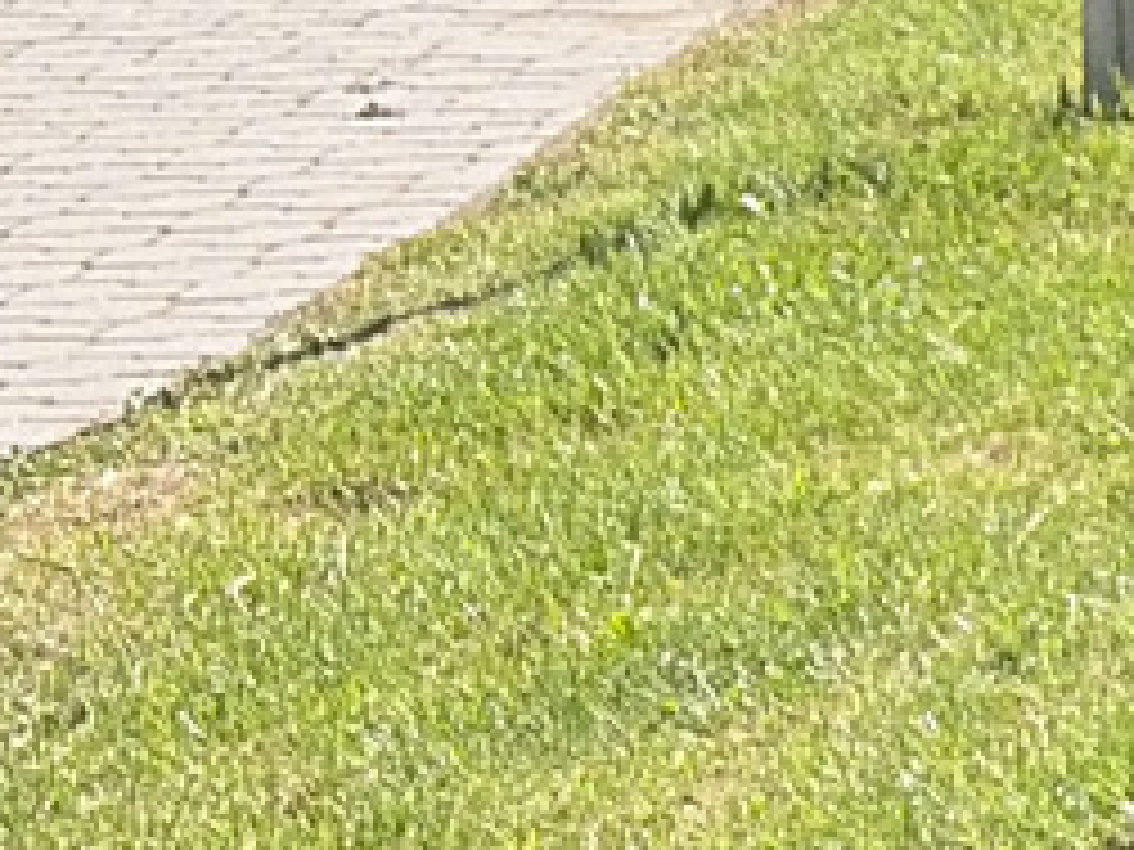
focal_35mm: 206
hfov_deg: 8.0
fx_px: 6748
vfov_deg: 7.0
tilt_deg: -4.4
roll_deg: +1.3
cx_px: 3614
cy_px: -657
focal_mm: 5.96
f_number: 1.6
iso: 64
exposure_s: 1/2075
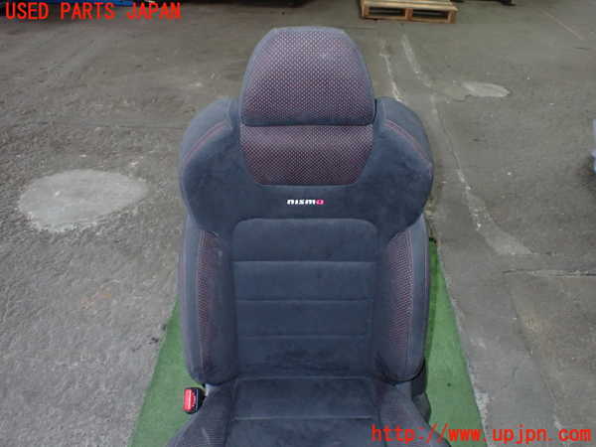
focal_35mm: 30
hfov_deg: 60.0
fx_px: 517
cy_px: 224
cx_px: 298
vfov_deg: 46.8
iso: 800
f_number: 6.3
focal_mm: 5.4
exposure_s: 1/30
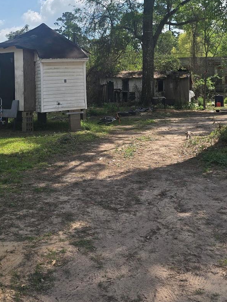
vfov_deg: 41.2
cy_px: 87
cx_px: 85
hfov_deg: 32.0
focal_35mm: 45
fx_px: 393
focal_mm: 6.3
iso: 12
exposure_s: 1/522
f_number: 1.7
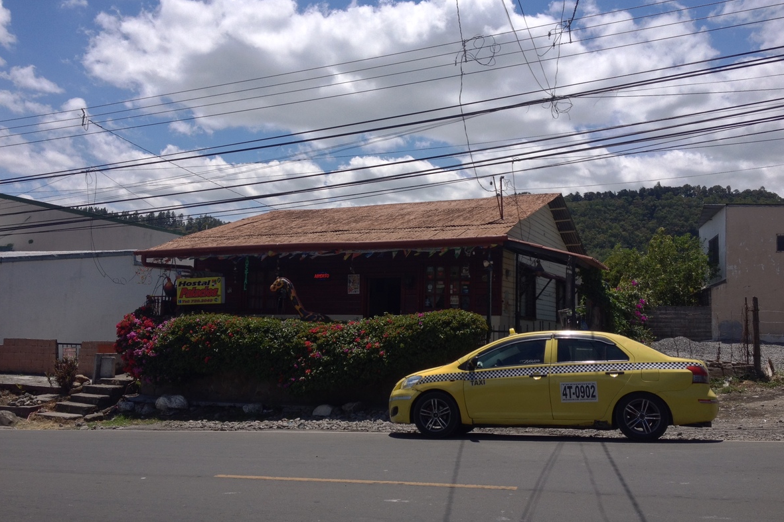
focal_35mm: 37
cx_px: 396
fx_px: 806
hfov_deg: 51.9
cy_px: 266
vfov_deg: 35.9
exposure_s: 1/1314
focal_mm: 4.28
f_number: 2.4
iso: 50
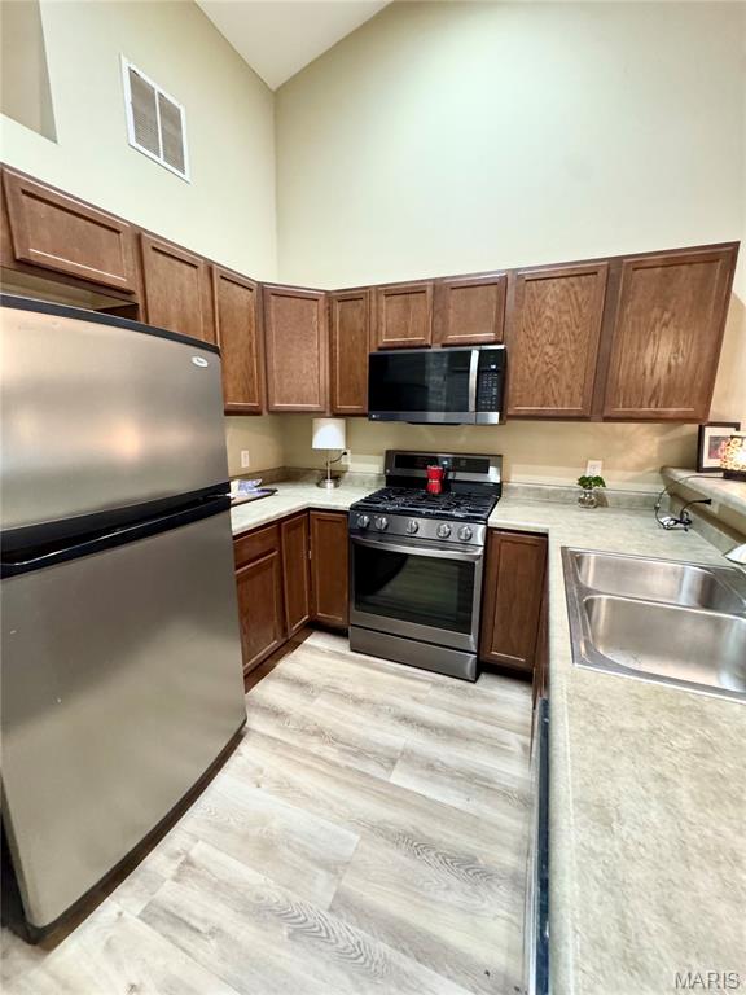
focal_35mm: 14
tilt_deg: -12.5
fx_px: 402
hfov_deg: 85.7
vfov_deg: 102.1
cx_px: 373
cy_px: 498
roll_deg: -0.5
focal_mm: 2.22
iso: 800
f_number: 2.2
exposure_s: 1/60
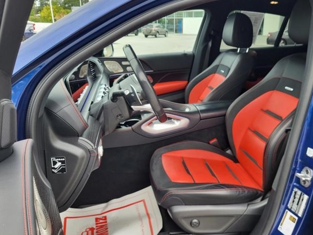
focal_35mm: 30
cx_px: 180
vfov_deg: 46.8
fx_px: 271
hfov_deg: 59.7
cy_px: 125
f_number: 1.8
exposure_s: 1/120
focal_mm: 5.4
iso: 50
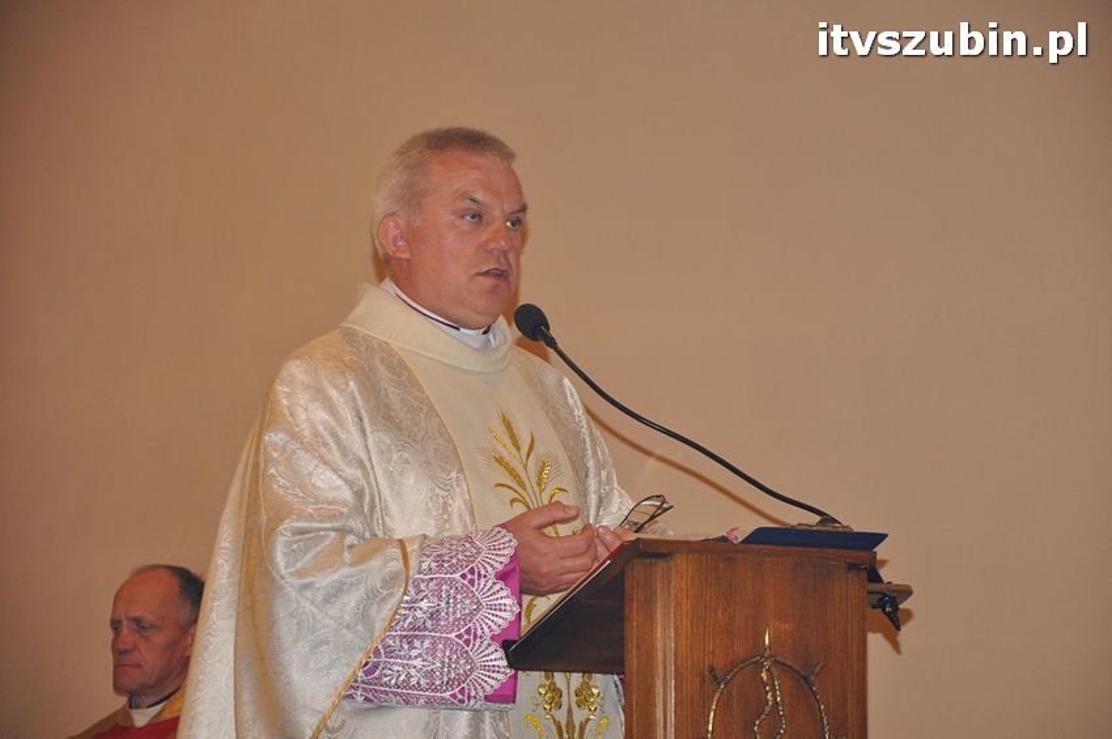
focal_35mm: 158
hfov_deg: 13.1
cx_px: 556
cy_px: 370
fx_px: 4860
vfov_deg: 8.7
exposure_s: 1/60
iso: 800
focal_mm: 105
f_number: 5.6
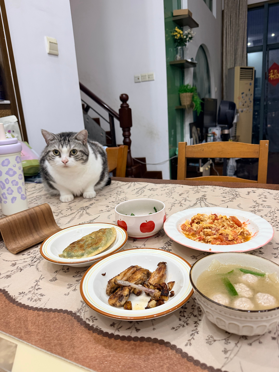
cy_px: 186
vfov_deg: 71.6
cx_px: 140
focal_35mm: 24
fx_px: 258
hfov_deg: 56.8
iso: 320
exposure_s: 1/50
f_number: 1.78
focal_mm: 6.76
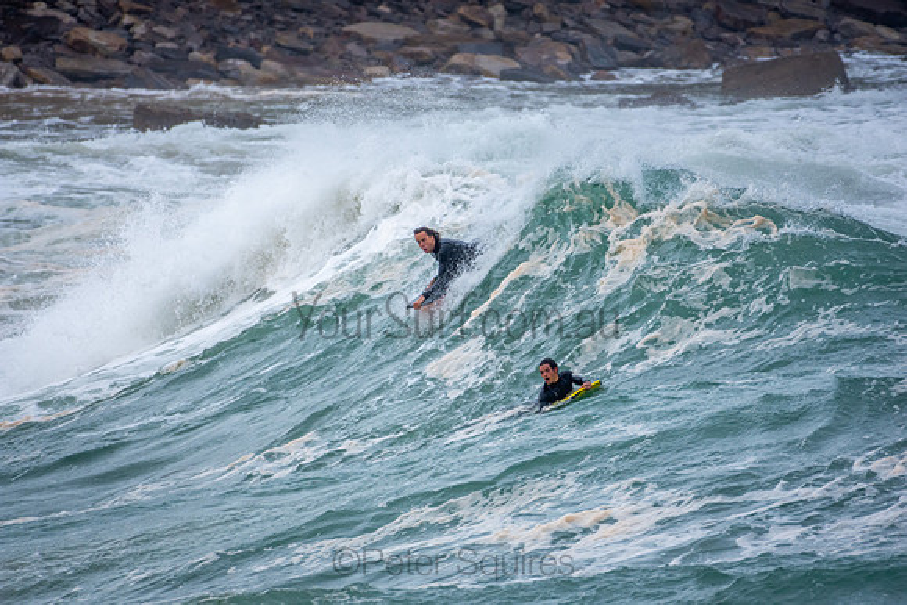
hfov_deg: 2.7
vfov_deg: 1.8
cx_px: 454
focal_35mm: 750
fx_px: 18899
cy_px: 302
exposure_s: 1/1000
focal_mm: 500
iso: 360
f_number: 5.6
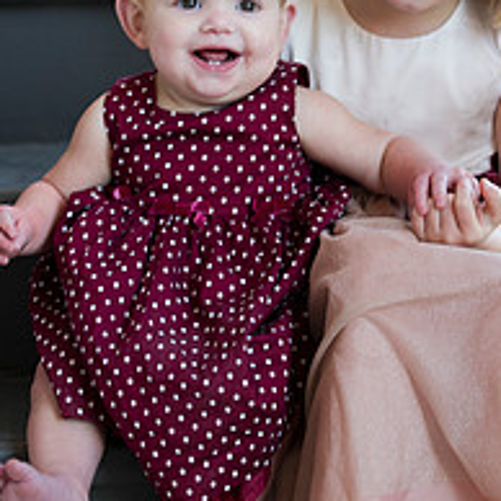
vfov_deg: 8.1
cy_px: 196
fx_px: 3553
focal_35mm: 217
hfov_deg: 8.1
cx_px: 340
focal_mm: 110
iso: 250
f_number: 2.8
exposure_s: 1/160
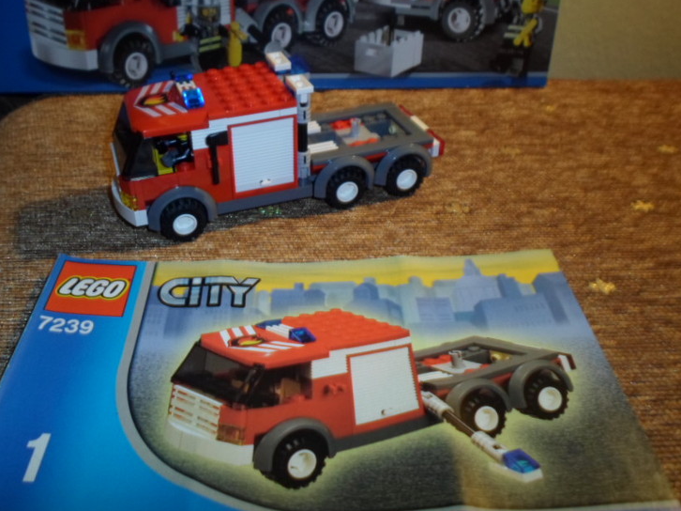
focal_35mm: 31
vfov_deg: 45.2
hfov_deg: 58.1
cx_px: 286
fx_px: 610
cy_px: 206
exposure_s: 1
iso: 100
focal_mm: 4.5
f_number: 9.2
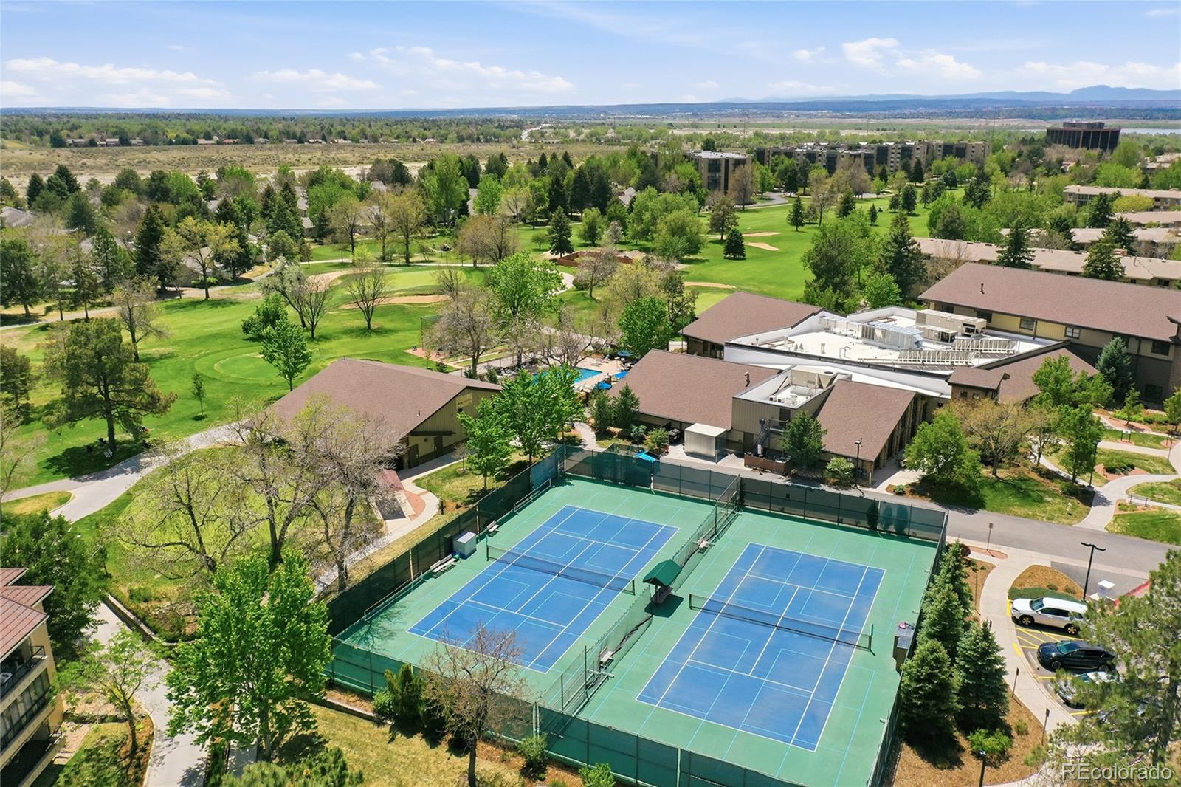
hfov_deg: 65.5
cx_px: 590
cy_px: 394
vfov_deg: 46.4
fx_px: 918
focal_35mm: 28
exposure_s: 1/800
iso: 100
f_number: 6.3
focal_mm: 10.3
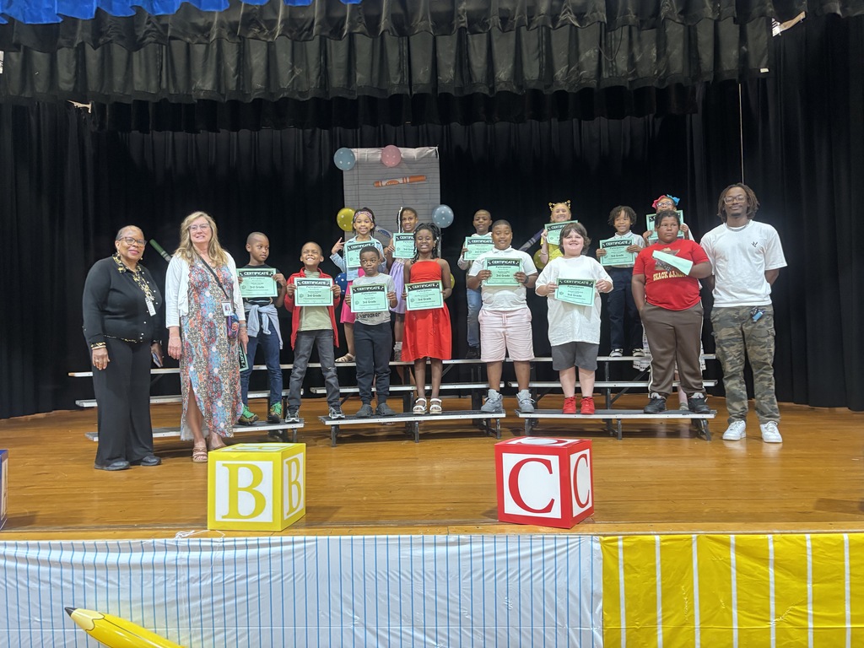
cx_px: 432
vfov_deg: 53.1
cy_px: 324
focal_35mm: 26
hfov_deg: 67.3
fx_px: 649
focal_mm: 5.96
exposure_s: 1/60
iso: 200
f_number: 1.6
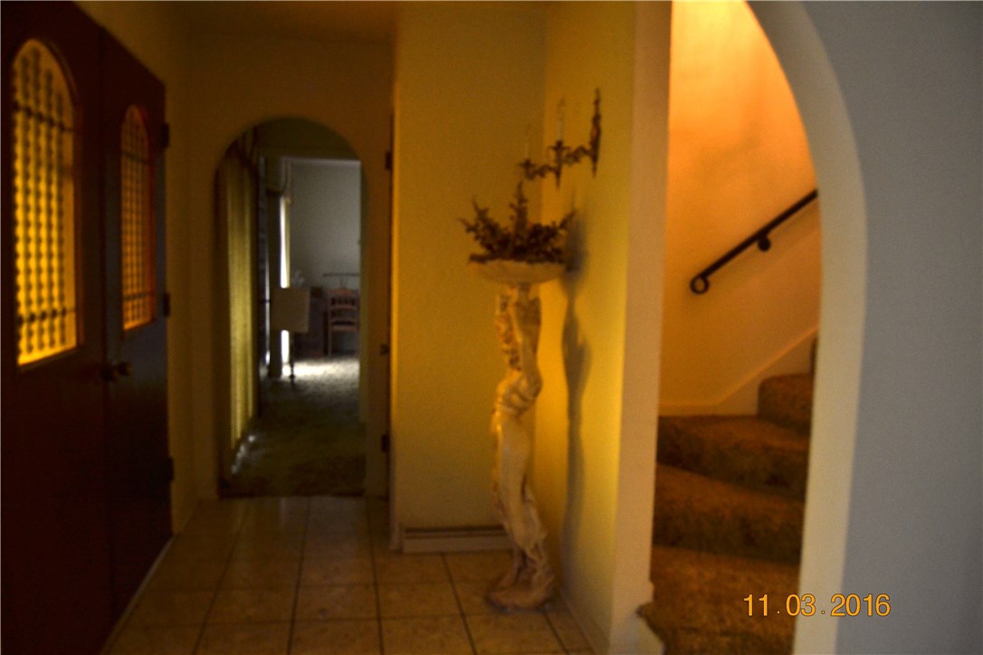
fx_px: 737
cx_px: 492
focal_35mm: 27
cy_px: 328
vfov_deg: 47.9
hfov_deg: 67.4
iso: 800
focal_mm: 18
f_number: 3.5
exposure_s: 1/60
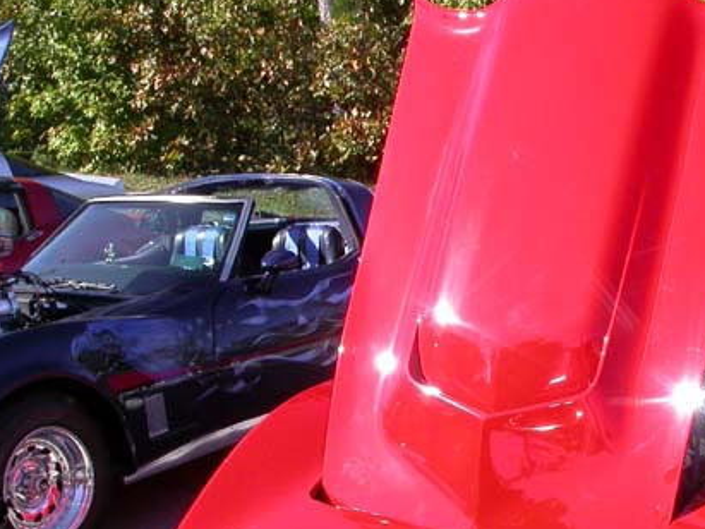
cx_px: 590
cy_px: 368
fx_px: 1507
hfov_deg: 25.7
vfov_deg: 19.8
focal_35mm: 74
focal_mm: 7.85
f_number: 6
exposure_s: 1/224
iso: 100
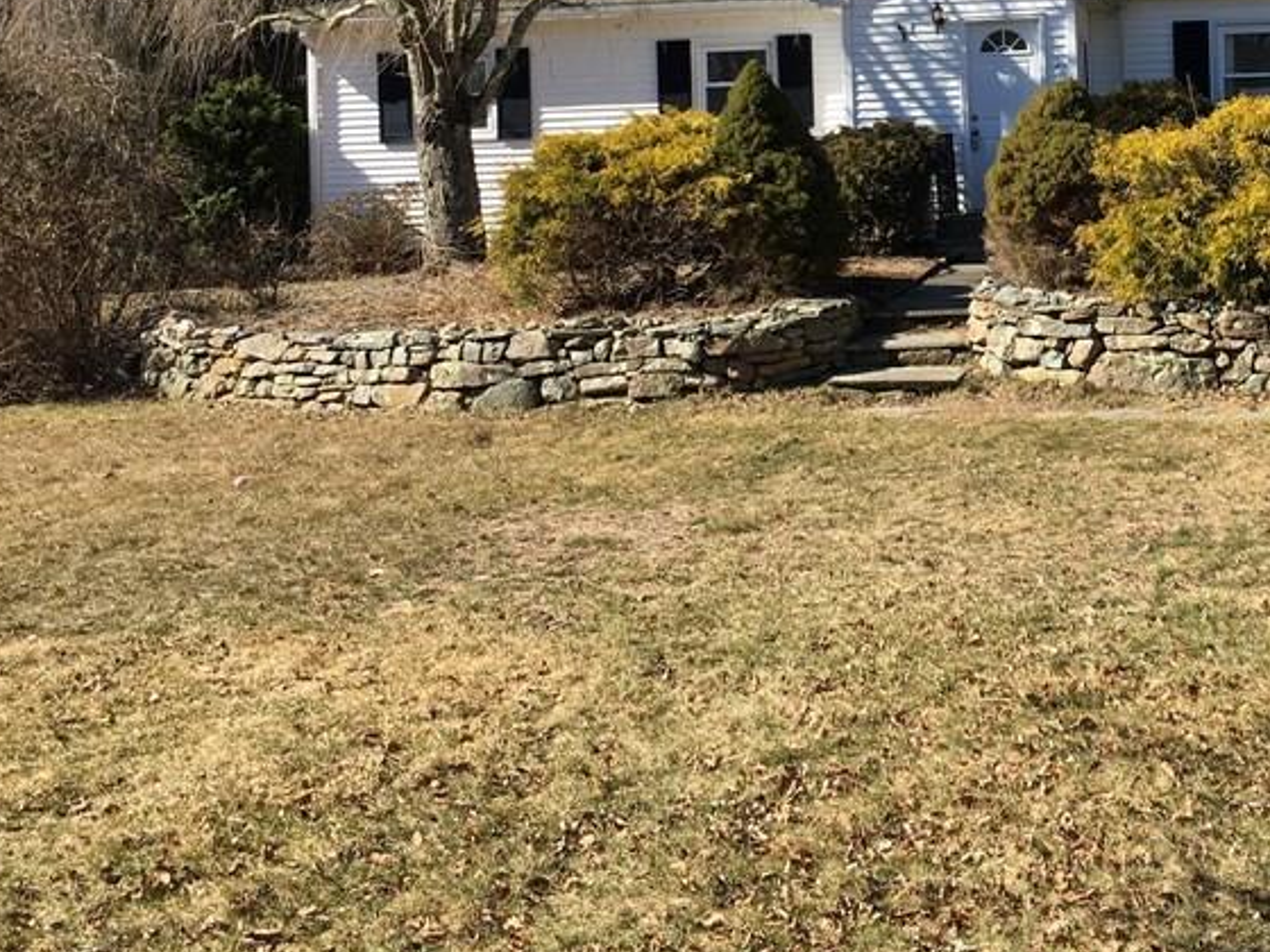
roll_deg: +1.8
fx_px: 1944
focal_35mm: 53
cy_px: 147
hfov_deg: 35.0
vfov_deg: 26.8
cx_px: 1018
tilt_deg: +0.1
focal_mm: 4.15
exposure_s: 1/927
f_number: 2.2
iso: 25
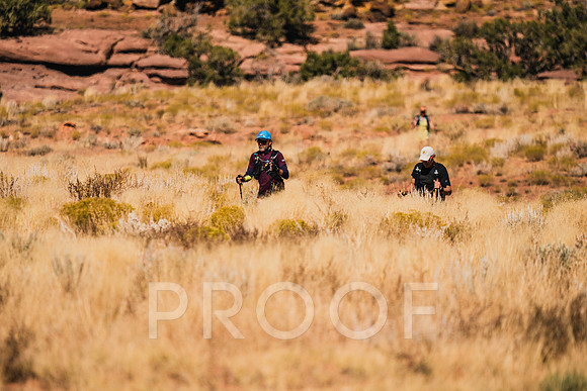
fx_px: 9785
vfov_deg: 2.3
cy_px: 196
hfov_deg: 3.4
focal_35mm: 600
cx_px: 294
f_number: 6.3
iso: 160
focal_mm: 600
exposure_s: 1/1250
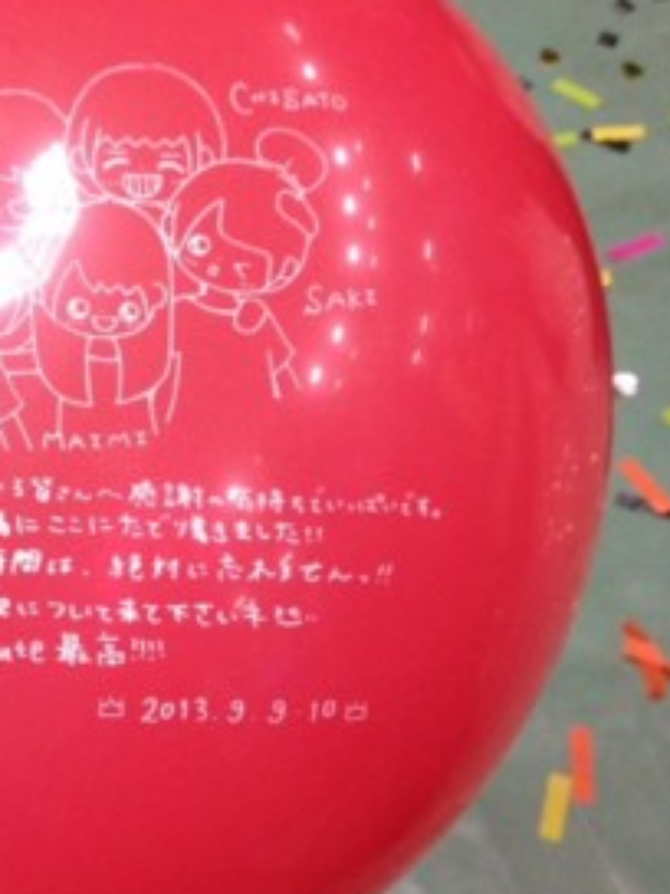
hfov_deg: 24.8
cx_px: 118
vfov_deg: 33.2
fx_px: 1497
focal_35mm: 58
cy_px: 421
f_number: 2.4
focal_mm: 4.28
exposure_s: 1/20
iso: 250
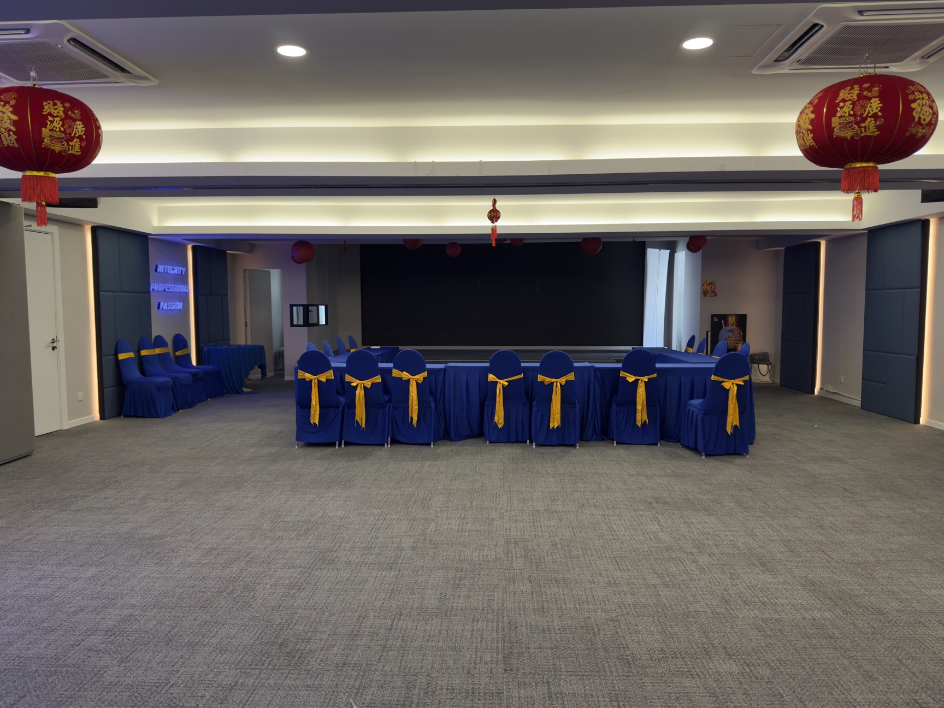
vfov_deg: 54.9
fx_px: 682
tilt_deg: -4.6
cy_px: 361
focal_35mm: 25
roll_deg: +0.1
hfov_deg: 69.4
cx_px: 471
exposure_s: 1/100
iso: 80
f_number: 1.78
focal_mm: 6.76
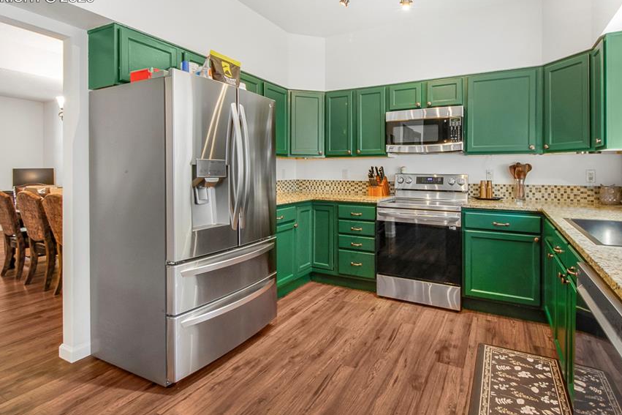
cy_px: 186
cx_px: 327
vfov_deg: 67.2
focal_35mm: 18
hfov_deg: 89.9
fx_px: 311
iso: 500
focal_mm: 10
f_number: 22
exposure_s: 1/1.43
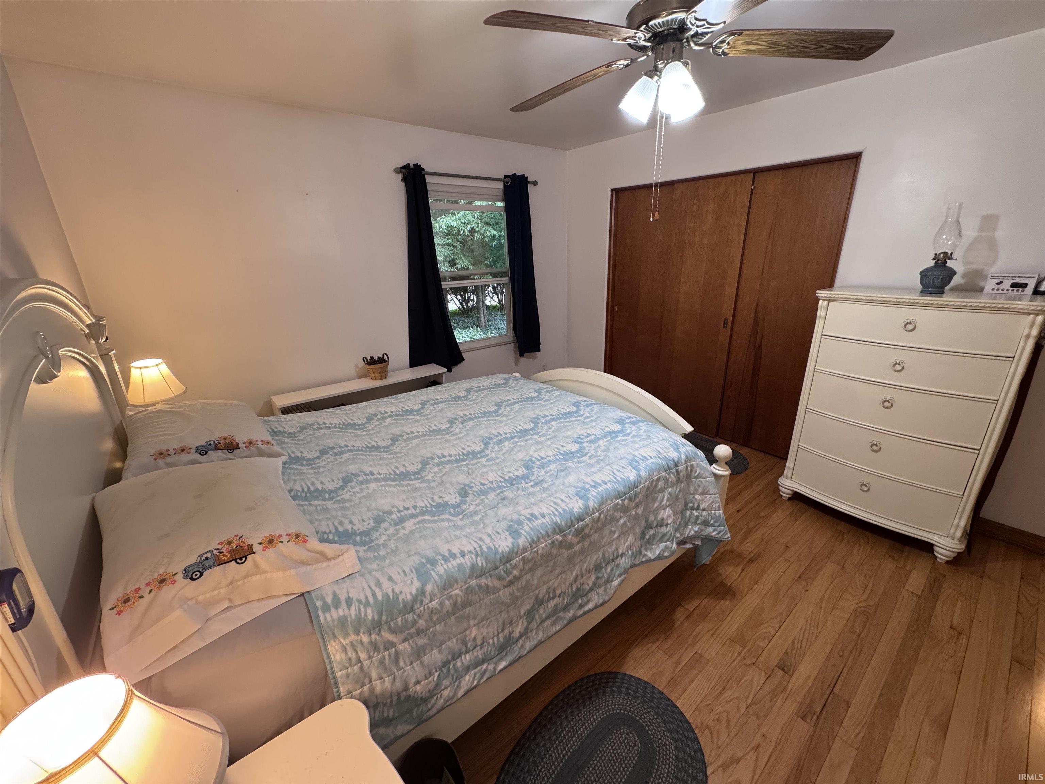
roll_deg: +1.4
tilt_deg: -19.4
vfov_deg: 85.7
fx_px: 423
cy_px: 392
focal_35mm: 14
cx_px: 522
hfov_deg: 102.1
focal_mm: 2.22
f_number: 2.2
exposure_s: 1/60
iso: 250
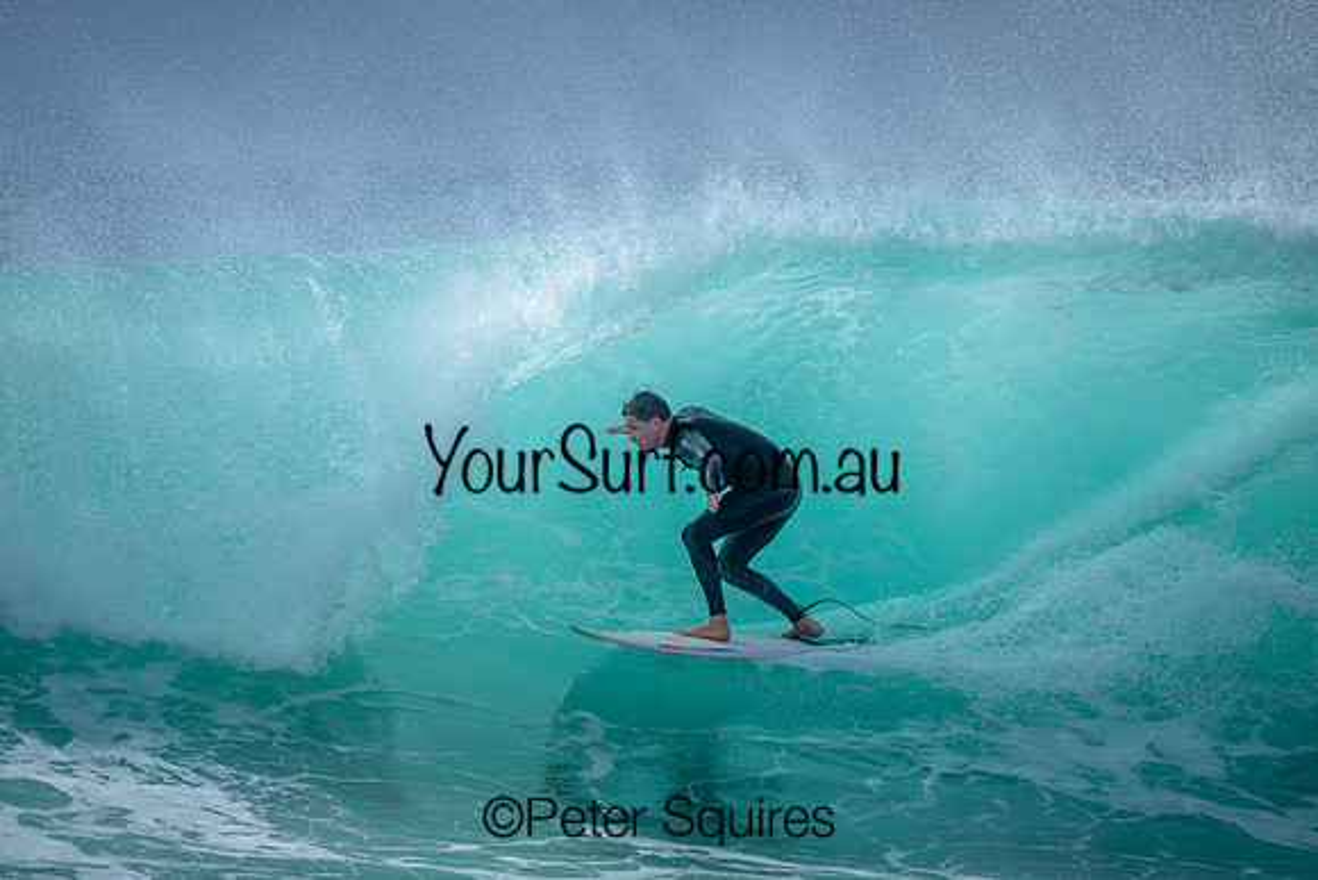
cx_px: 659
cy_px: 440
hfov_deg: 2.6
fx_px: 29294
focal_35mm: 800
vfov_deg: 1.7
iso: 160
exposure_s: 1/2000
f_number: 6.3
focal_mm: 800
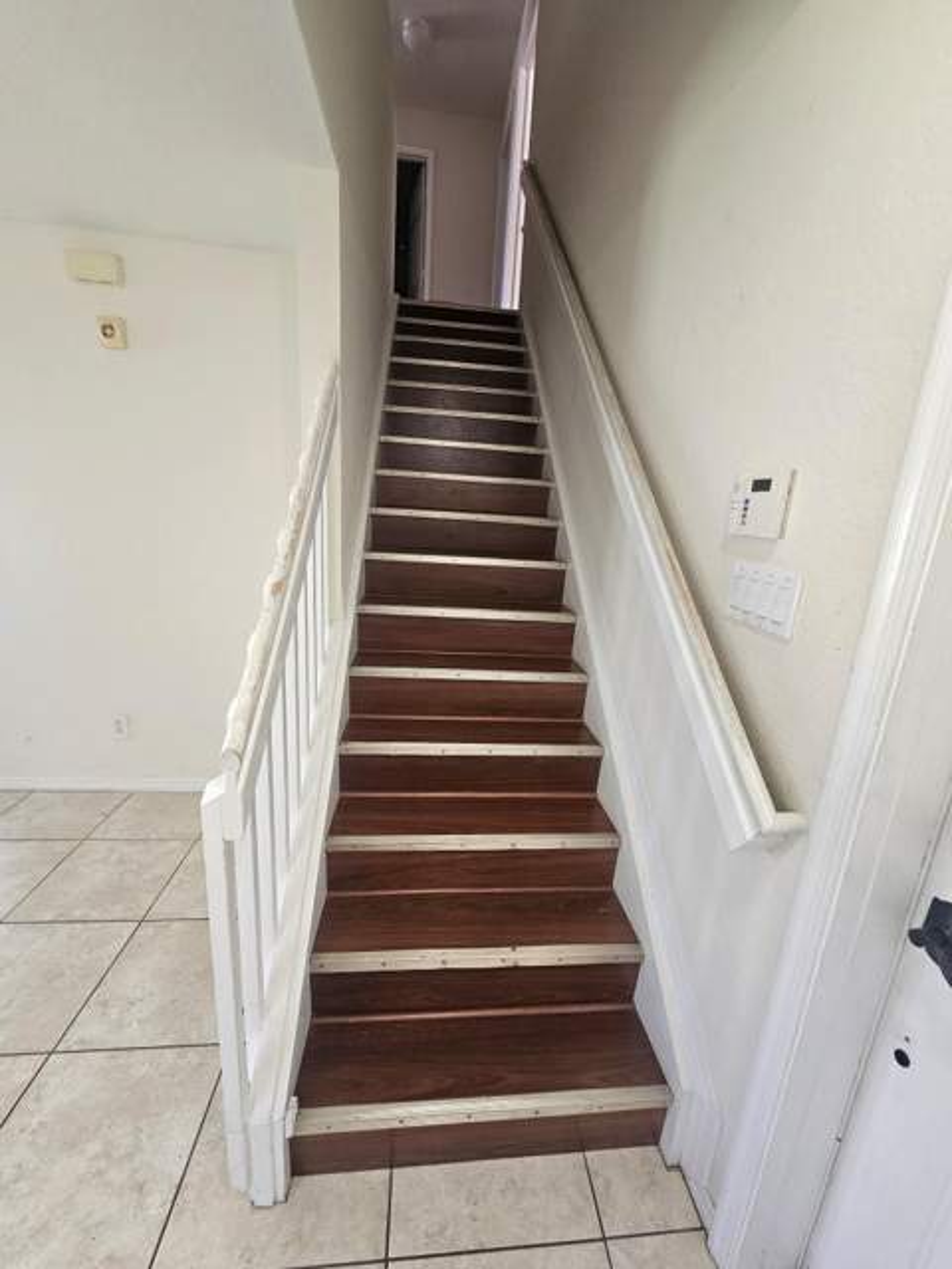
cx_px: 476
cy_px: 634
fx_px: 477
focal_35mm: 13
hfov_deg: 89.9
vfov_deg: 106.2
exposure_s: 1/60.2
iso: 160
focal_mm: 2.2
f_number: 2.2
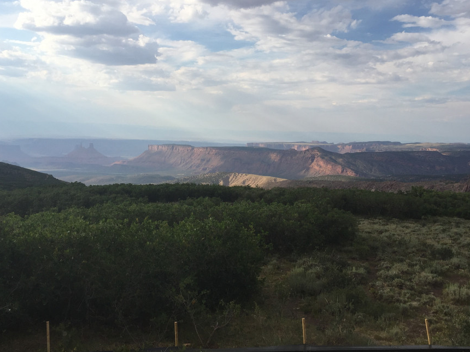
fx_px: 489
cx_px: 237
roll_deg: -1.4
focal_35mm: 36
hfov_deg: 51.4
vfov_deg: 39.6
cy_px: 169
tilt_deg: -3.9
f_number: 2.2
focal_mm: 4.15
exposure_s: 1/1647
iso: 32
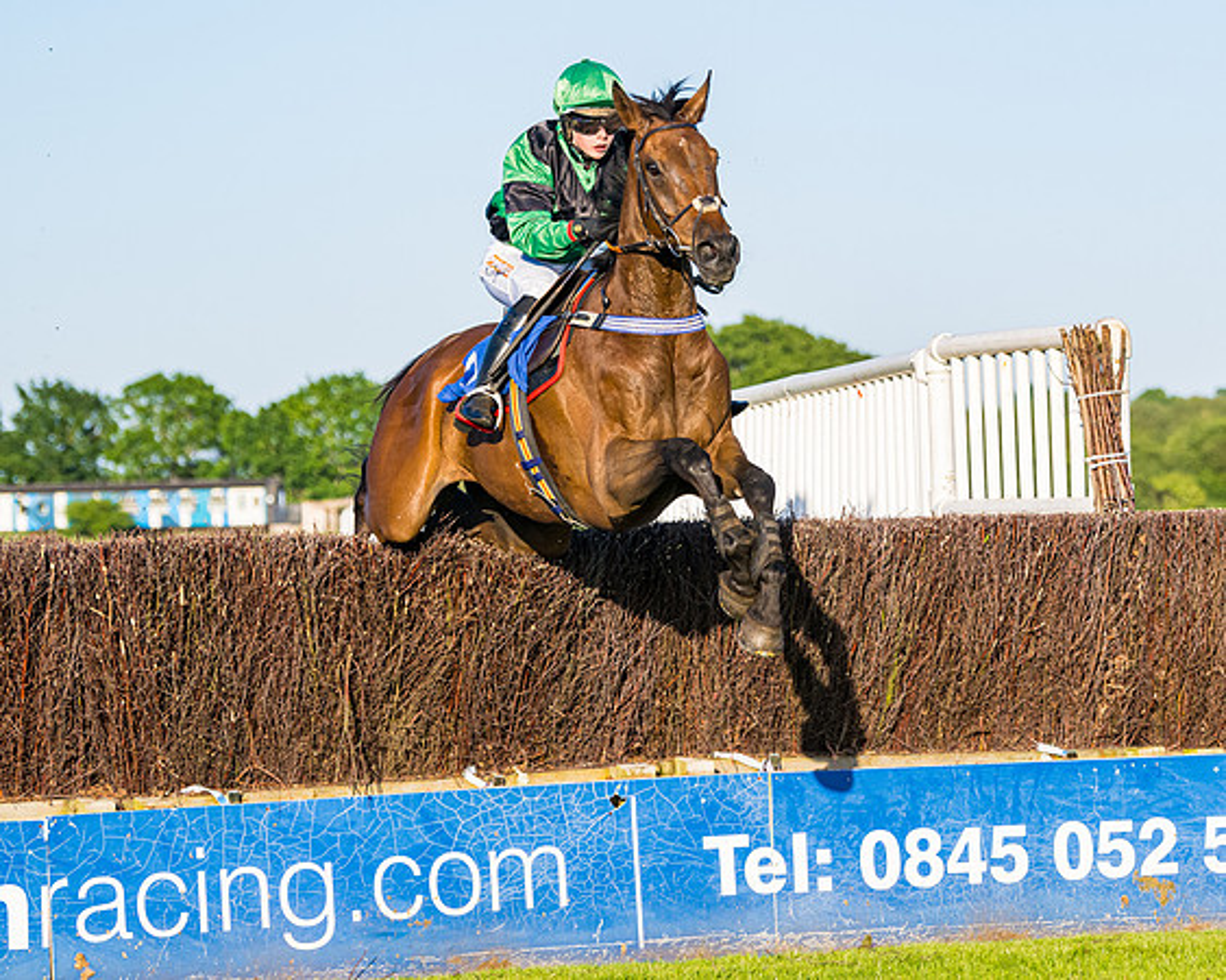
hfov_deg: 11.0
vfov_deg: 8.8
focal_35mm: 175
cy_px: 515
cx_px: 798
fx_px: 6346
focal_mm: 110
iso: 400
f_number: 4
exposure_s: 1/2500
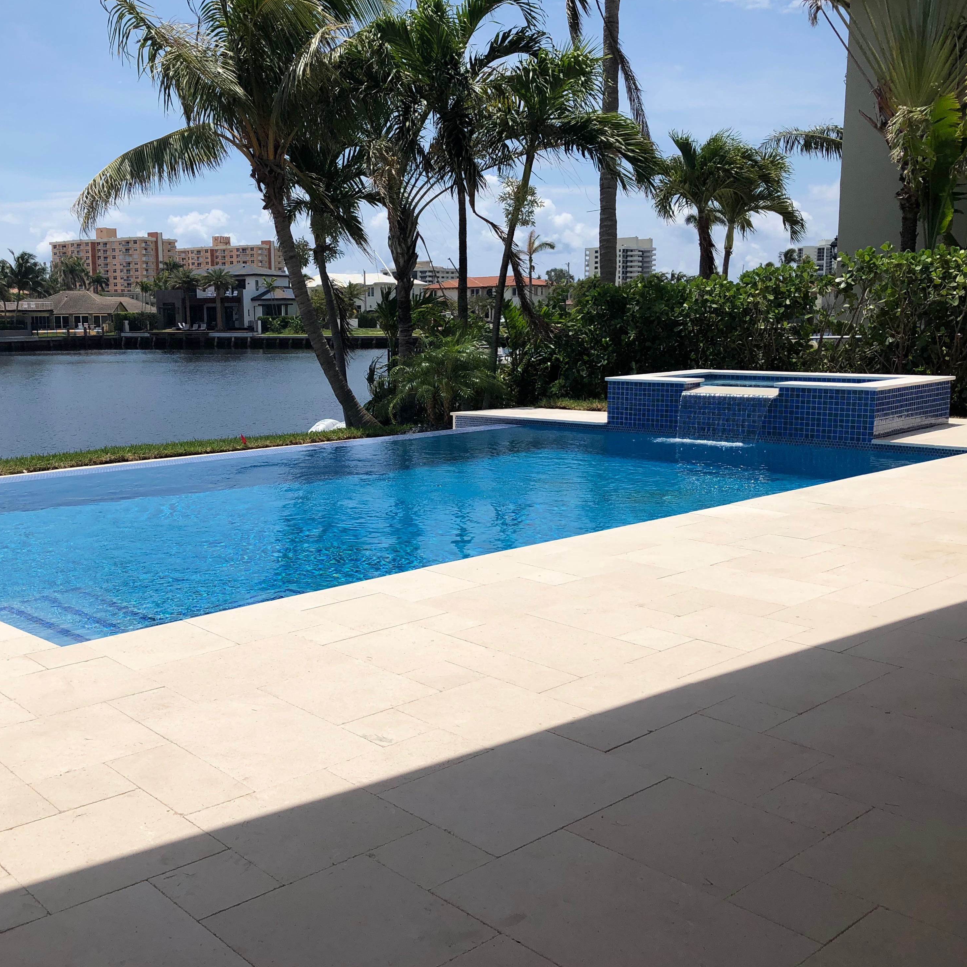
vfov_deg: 48.5
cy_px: 481
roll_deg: +0.9
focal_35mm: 34
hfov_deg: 48.0
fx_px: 1075
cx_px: 357
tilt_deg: -9.0
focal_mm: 4
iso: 25
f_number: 1.8
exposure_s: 1/4808
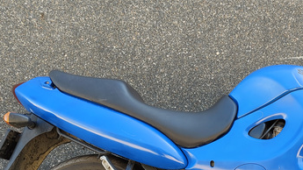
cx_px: 261
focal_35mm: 55
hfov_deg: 36.0
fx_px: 442
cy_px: 188
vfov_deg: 20.8
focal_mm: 5.56
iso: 120
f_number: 1.88
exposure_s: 1/100
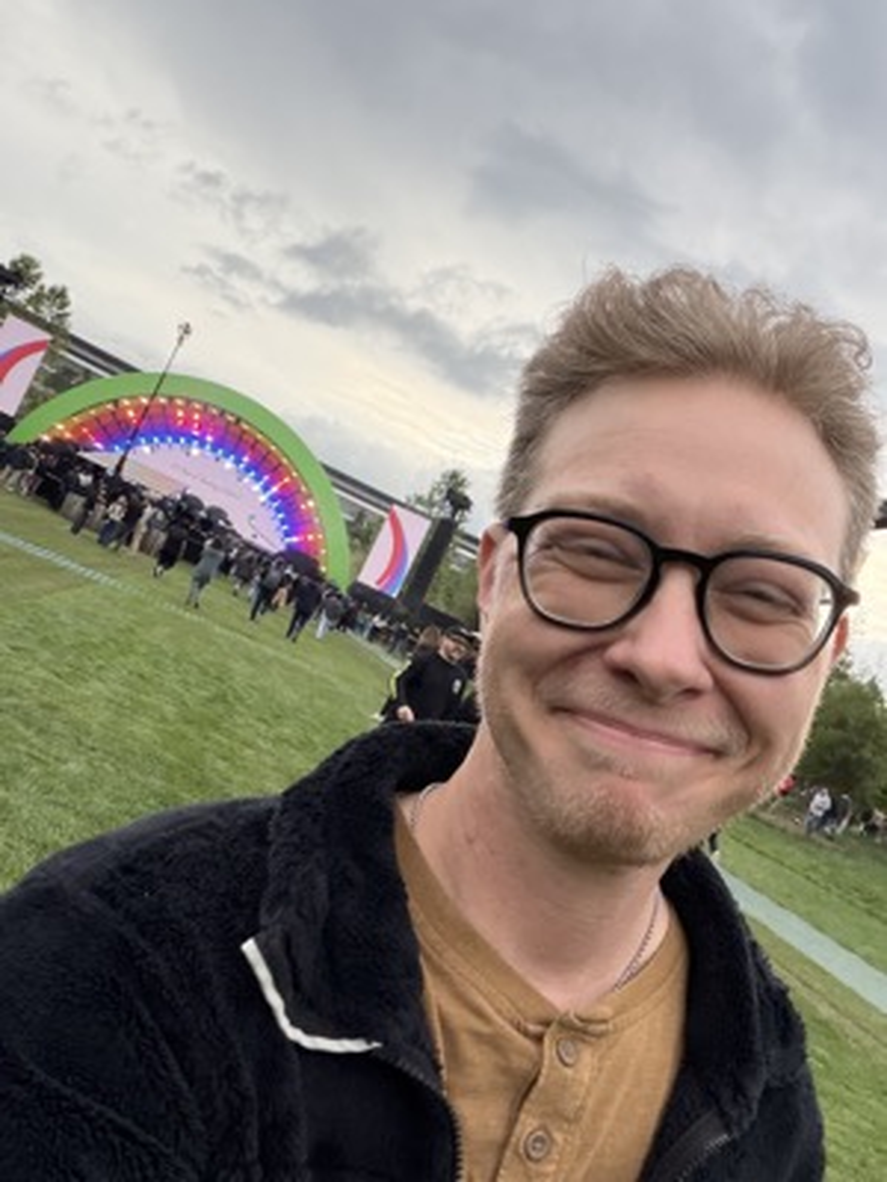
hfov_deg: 46.8
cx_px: 444
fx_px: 1025
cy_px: 591
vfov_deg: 60.0
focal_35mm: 30
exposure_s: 1/227
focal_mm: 2.71
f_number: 1.9
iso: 64
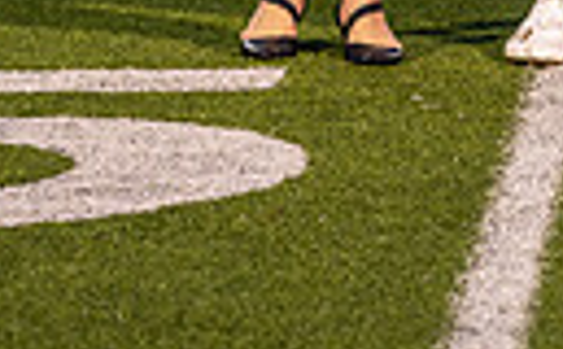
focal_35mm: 478
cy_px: -550
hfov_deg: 4.4
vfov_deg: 2.7
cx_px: 624
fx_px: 7318
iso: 800
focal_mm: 134
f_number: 4.5
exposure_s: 1/125
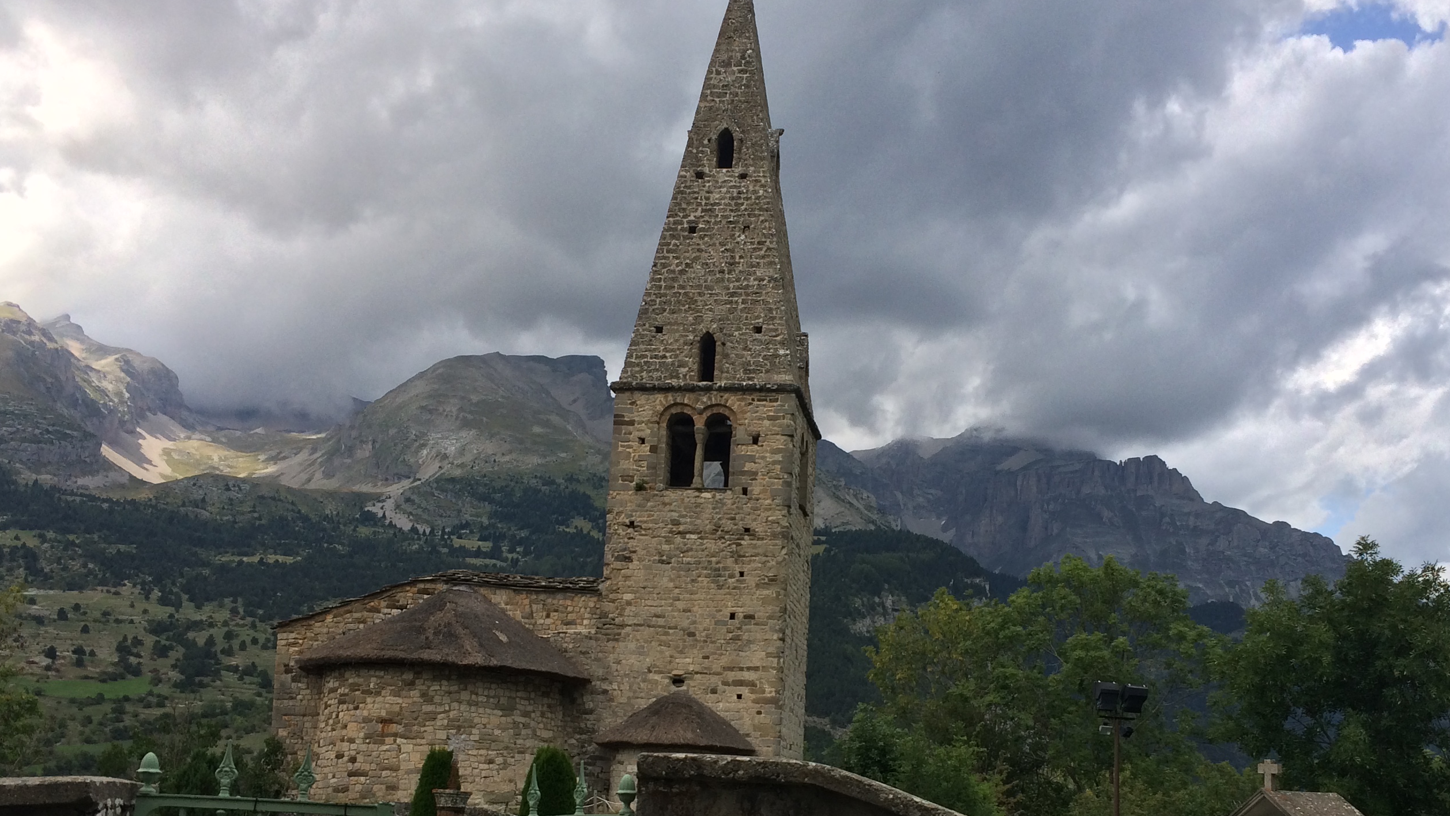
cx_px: 773
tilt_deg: +10.1
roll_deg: -1.7
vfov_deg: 28.8
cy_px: 564
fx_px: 1576
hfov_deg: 49.4
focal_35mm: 41
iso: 32
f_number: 2.2
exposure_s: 1/1642
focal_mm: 4.15
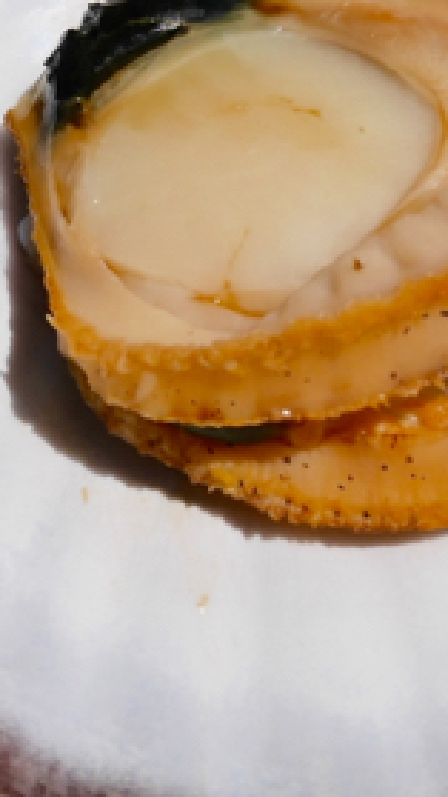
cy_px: 226
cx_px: 228
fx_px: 1583
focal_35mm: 75
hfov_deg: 16.1
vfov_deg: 27.9
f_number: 11
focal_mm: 15
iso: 200
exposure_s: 1/1600
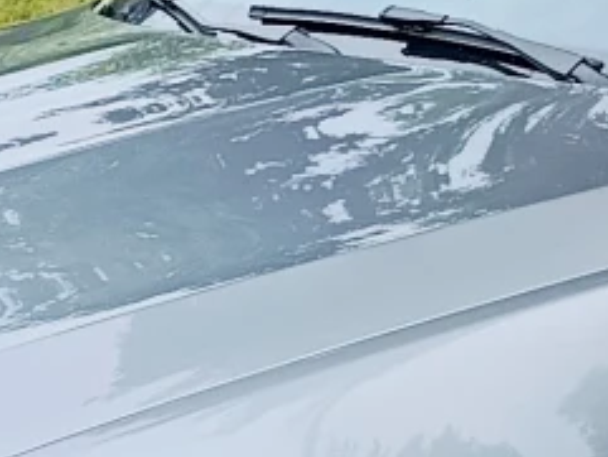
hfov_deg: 9.9
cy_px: 174
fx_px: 3356
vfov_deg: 7.8
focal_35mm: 191
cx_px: 1049
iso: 50
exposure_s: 1/260
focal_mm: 5.24
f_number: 1.7
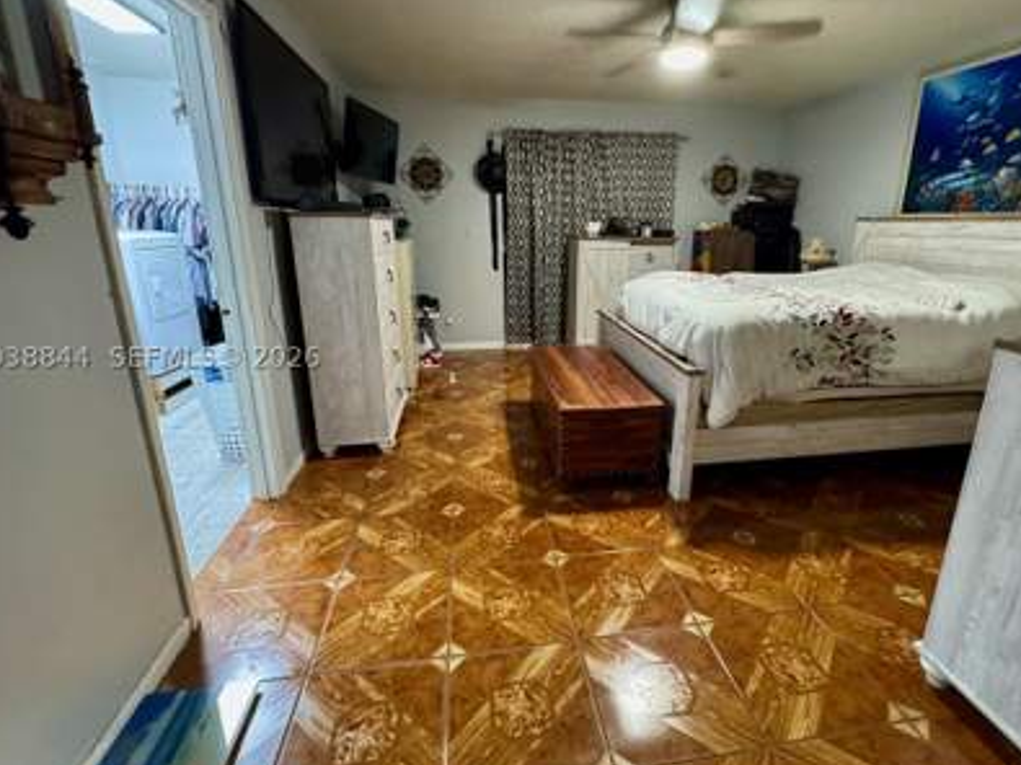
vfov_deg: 74.6
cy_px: 357
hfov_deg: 90.9
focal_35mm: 17
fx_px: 501
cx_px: 548
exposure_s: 1/60
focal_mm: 2.22
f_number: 2.2
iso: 1250
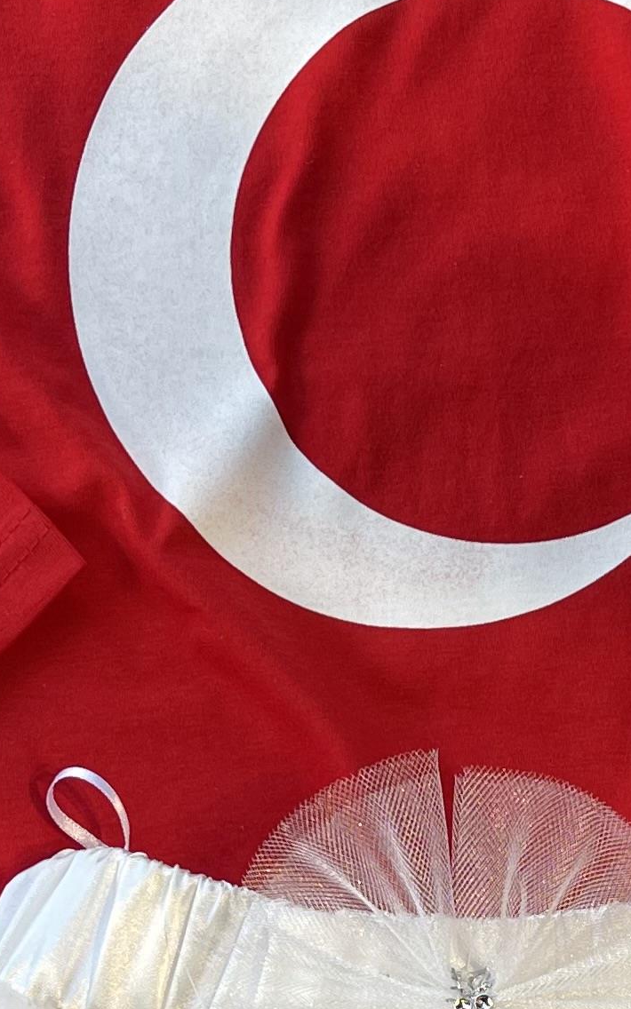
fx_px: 2586
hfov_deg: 13.8
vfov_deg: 21.4
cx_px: 506
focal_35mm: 94
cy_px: 968
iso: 32
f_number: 1.6
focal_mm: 5.1
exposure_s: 1/135
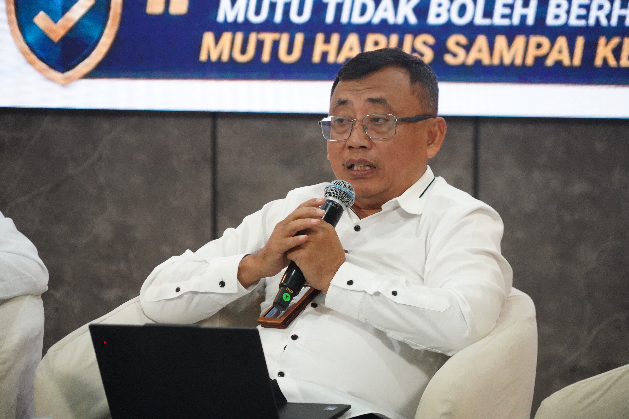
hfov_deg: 8.6
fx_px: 4193
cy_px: 210
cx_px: 314
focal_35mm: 240
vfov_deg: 5.7
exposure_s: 1/250
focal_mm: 240
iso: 12800
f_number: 6.3
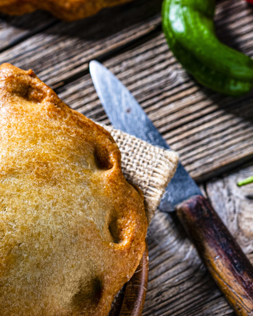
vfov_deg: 8.7
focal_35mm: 223
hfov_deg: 6.9
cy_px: 190
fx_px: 2087
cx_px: -4
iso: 100
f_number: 5
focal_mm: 90
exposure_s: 1/100
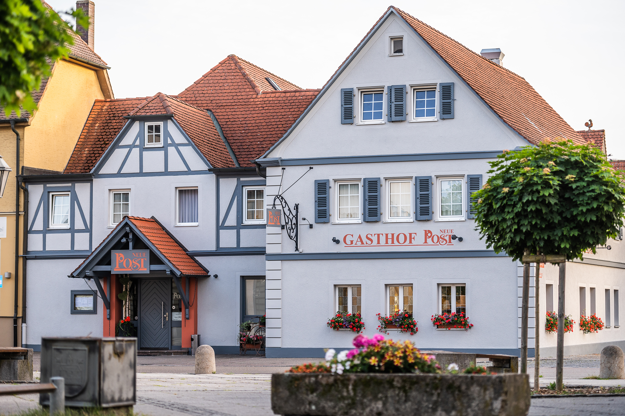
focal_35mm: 85
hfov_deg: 23.9
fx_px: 1475
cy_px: 208
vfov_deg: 16.1
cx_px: 312
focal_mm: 85
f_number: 2.8
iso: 250
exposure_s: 1/500
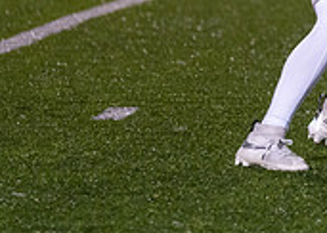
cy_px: -183
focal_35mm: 620
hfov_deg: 3.2
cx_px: 562
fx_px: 5756
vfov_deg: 2.3
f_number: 2.8
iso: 2500
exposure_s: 1/1000
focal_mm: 147
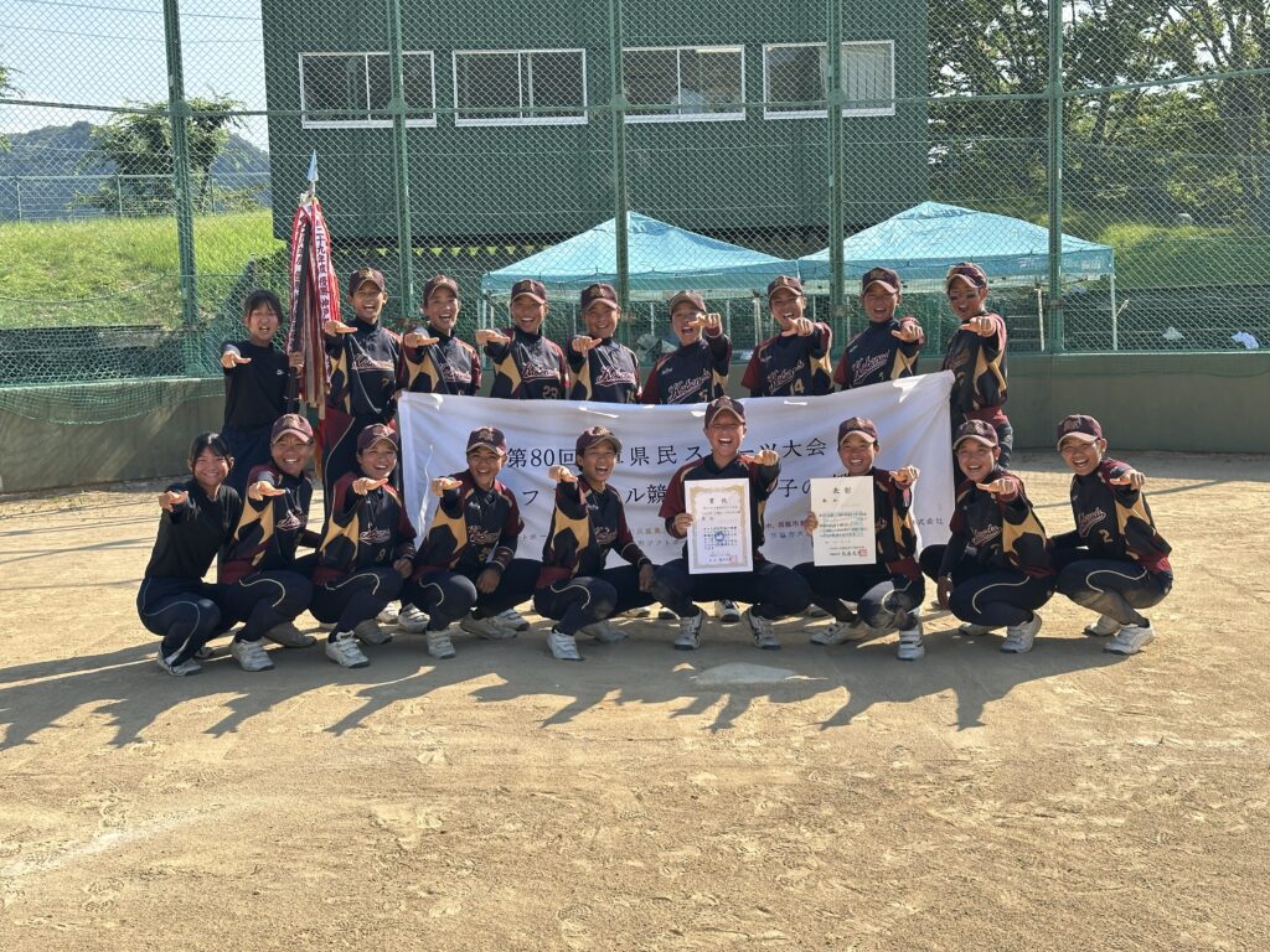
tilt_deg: -5.1
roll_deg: +1.6
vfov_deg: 30.3
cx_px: 635
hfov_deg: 39.7
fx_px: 1761
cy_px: 476
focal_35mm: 48
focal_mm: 6.86
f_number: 1.78
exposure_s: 1/2160
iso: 64
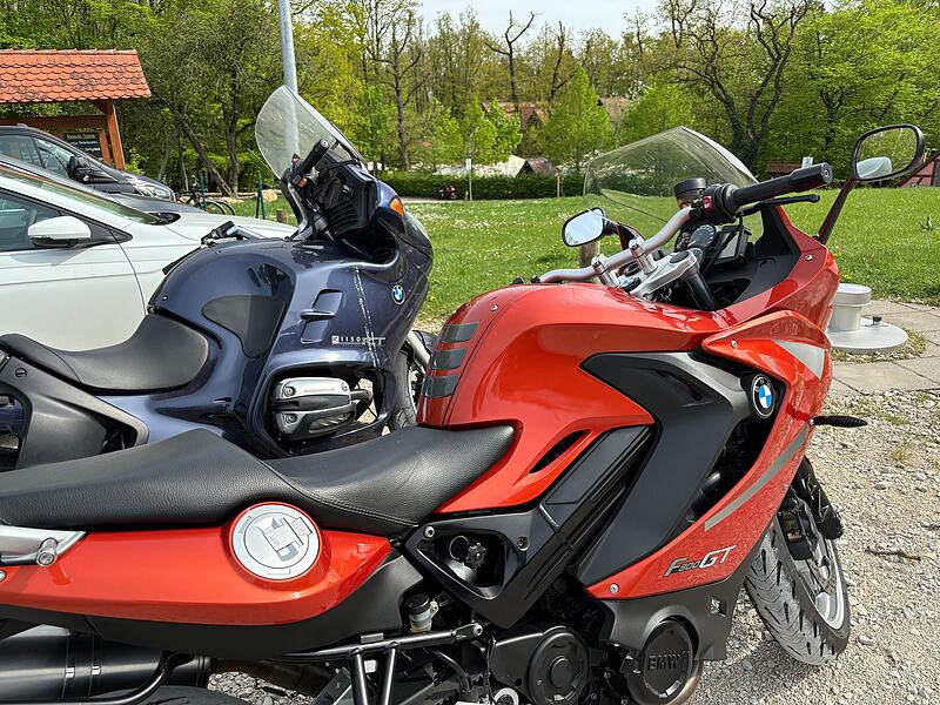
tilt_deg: -19.3
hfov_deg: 67.3
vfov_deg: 53.1
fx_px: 706
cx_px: 470
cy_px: 352
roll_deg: +2.3
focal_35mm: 26
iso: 50
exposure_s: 1/1233
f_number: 1.6
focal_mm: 5.96
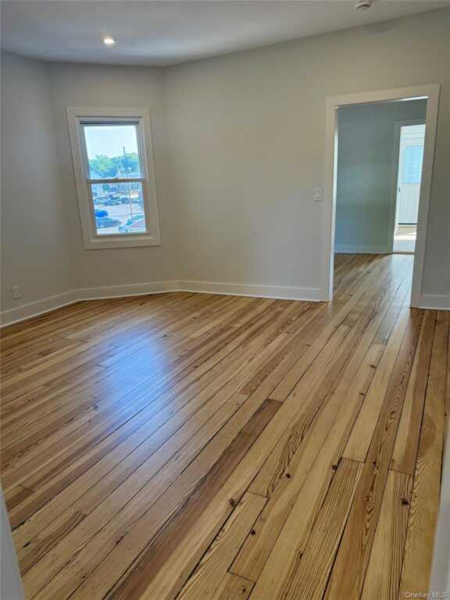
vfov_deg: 71.6
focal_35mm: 24
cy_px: 300
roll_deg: +1.2
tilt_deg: -14.6
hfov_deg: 56.8
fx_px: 416
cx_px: 225
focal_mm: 6.76
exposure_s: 1/236
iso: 200
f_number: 1.78
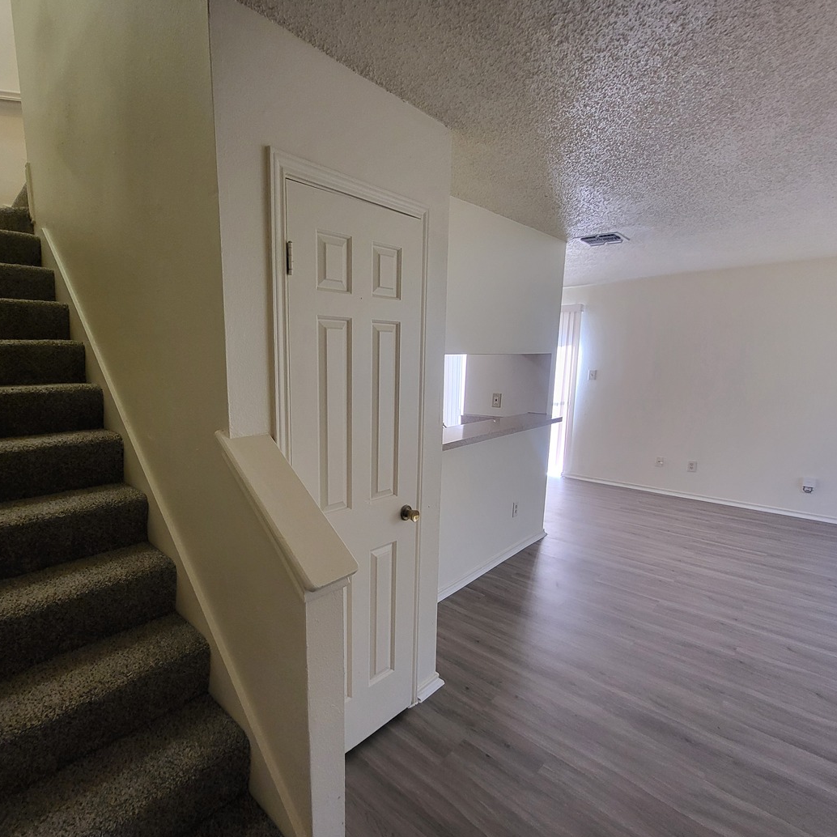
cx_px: 344
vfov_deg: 87.4
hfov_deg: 86.6
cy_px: 435
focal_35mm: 16
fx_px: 438
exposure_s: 1/60
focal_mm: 1.74
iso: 250
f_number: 2.2
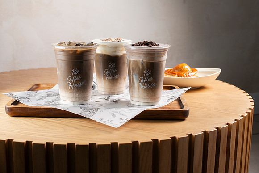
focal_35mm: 54
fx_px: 390
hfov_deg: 36.8
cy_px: 80
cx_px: 133
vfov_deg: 25.0
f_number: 6.3
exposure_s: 1/200
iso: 200
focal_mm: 50
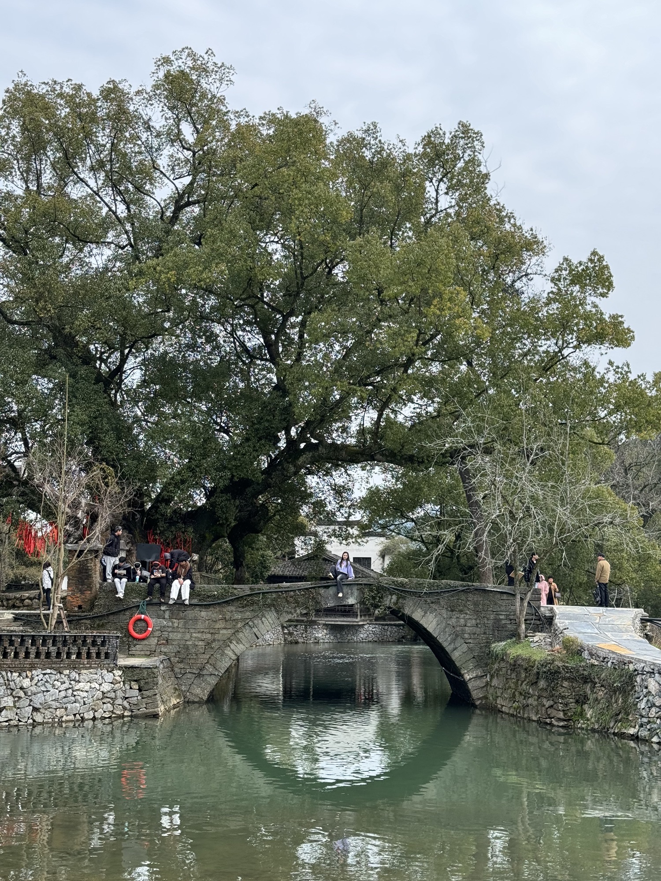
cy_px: 440
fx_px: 1222
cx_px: 330
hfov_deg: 30.3
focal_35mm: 48
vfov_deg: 39.7
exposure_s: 1/1458
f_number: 1.78
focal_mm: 6.86
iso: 64
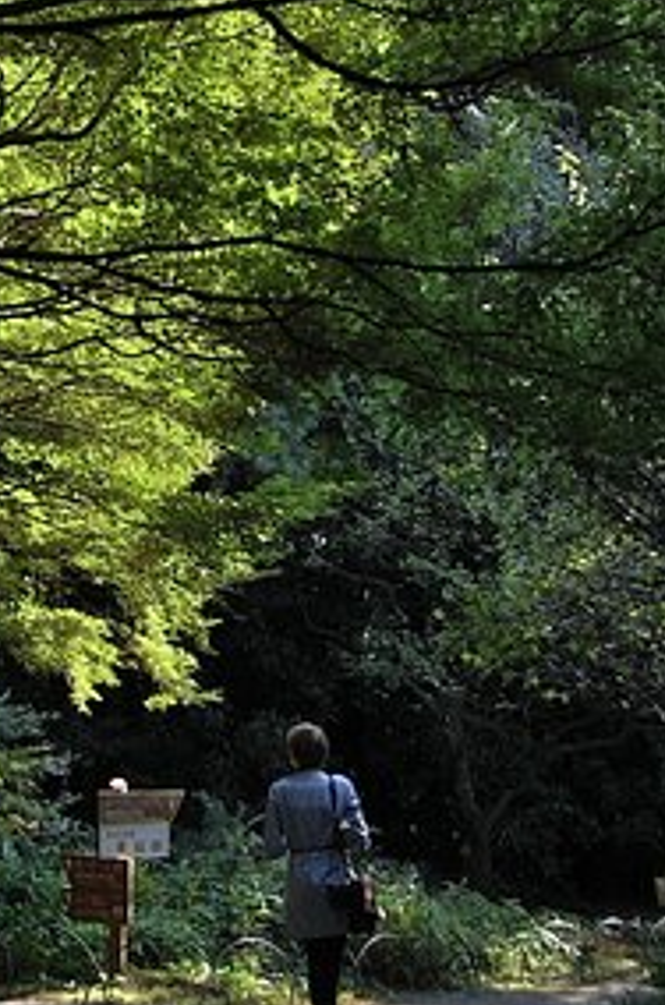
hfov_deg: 14.7
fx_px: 2561
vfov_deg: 22.0
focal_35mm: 92
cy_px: 283
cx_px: 99
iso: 200
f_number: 5.6
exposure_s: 1/200
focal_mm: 34
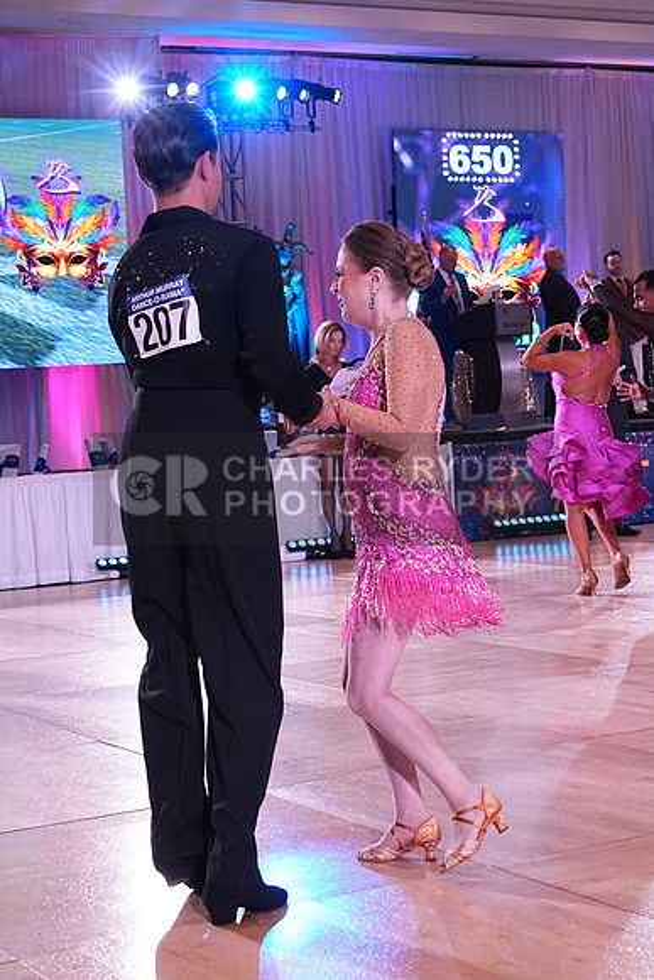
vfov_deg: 31.4
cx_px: 327
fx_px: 1743
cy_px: 490
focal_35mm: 64
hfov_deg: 21.3
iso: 3200
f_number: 5
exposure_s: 1/400
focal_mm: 43
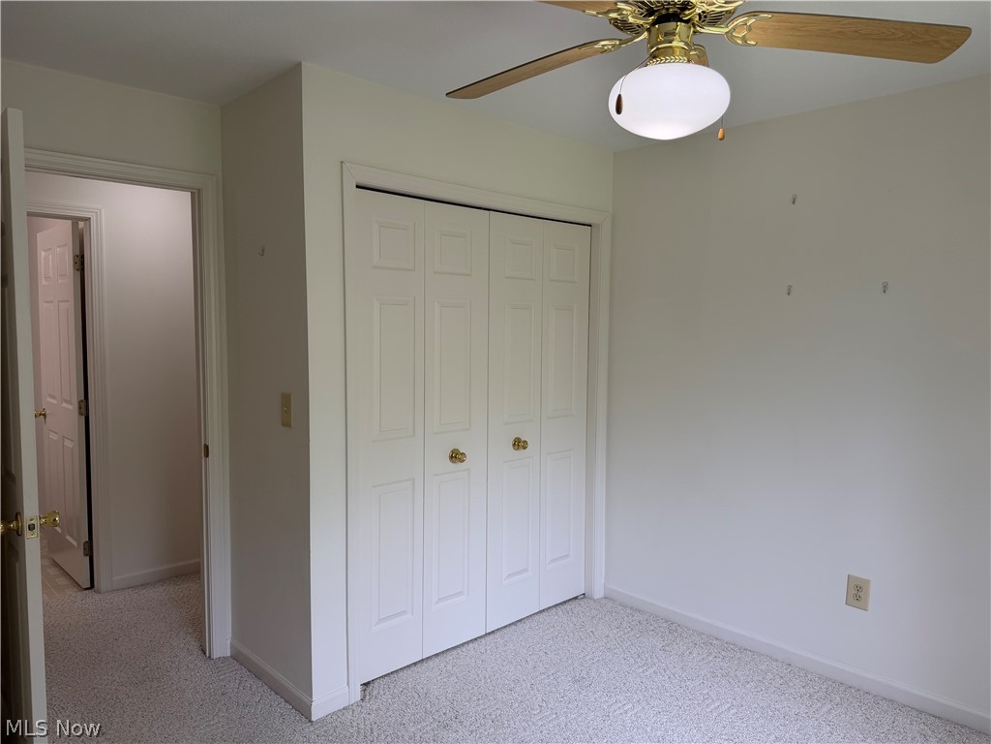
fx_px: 687
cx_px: 496
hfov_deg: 71.6
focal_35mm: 24
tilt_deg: -4.8
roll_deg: -0.2
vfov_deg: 56.8
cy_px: 372
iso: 80
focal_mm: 6.76
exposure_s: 1/173
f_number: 1.78
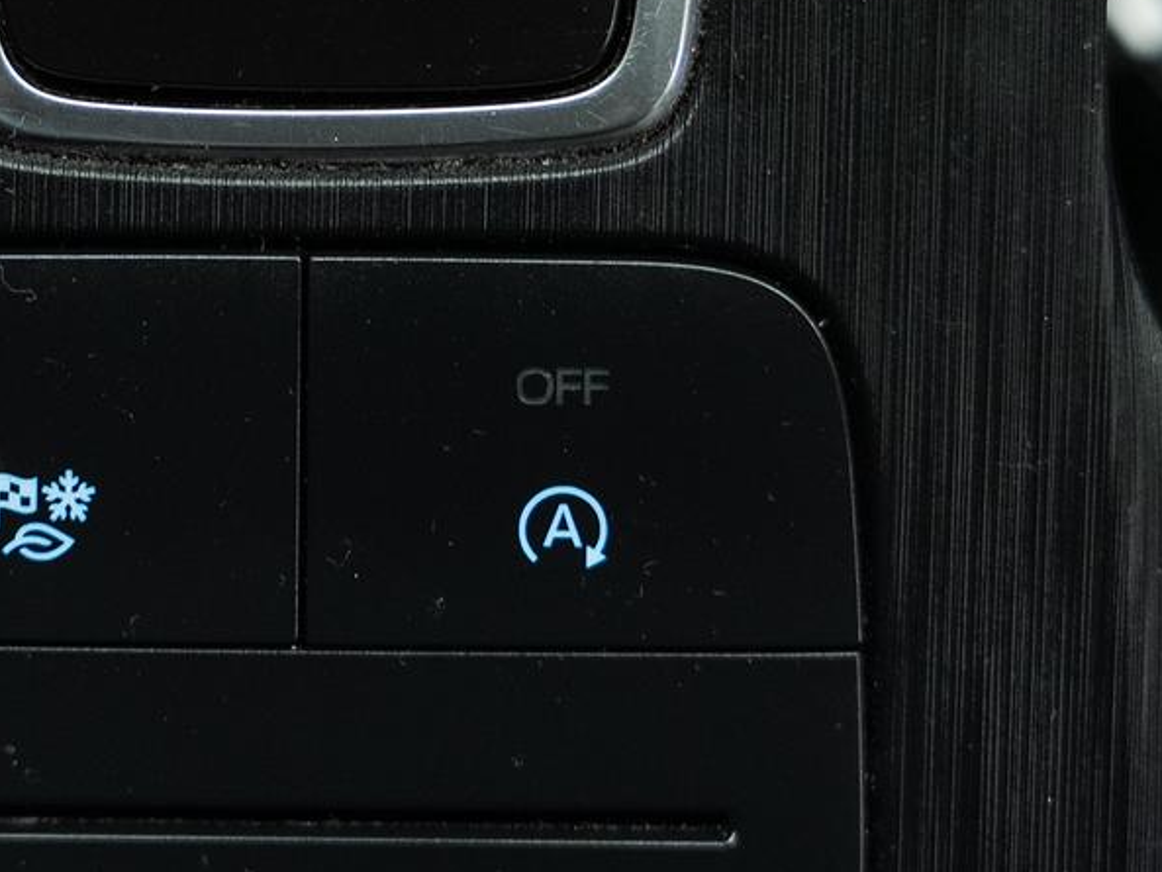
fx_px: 3593
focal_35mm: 107
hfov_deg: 18.3
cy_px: 96
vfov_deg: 13.7
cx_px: 292
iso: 640
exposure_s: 1/30
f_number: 3.5
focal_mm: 43.6
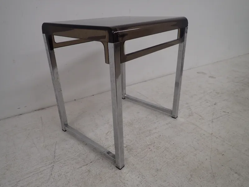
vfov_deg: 54.9
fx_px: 180
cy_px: 94
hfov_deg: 69.4
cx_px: 124
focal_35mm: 25
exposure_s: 1/80
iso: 100
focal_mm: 4.5
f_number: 2
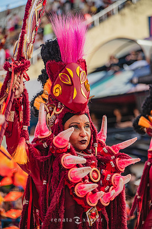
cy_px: 114
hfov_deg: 8.8
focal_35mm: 155
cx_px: 76
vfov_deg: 13.3
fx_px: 984
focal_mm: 155
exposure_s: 1/1600
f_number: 5.6
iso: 640
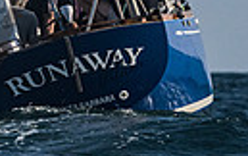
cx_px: -197
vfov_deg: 1.0
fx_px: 8811
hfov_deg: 1.6
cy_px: -275
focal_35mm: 1302
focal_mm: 210
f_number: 5.6
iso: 400
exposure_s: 1/8000
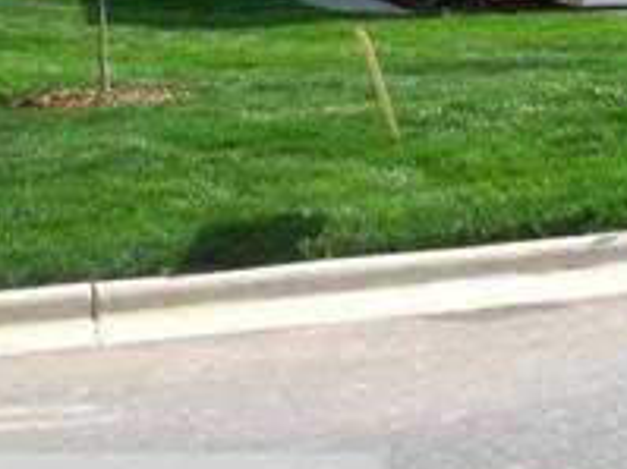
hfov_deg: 13.3
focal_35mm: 148
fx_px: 2679
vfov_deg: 9.7
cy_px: -246
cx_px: 265
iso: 80
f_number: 6.3
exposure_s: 1/260
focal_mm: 7.6
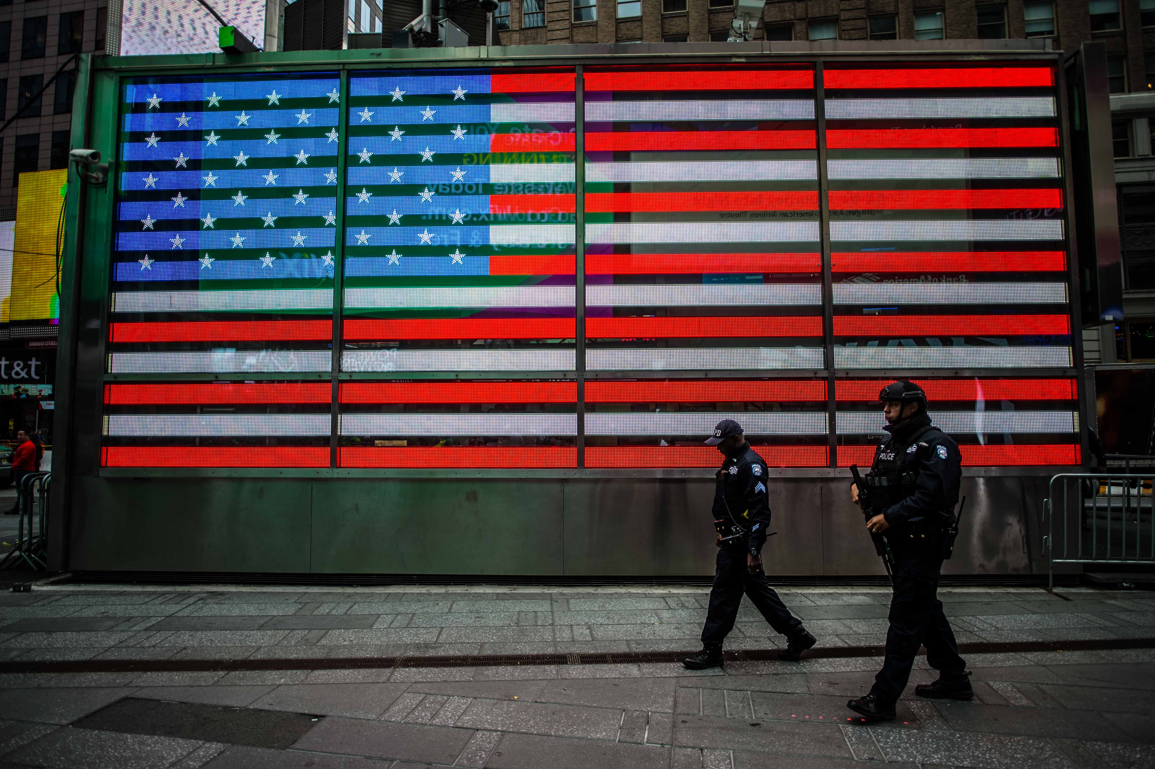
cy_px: 384
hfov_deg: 84.0
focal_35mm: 20
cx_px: 578
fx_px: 641
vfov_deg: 61.9
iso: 100
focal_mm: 20
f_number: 1.8
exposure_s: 1/1000
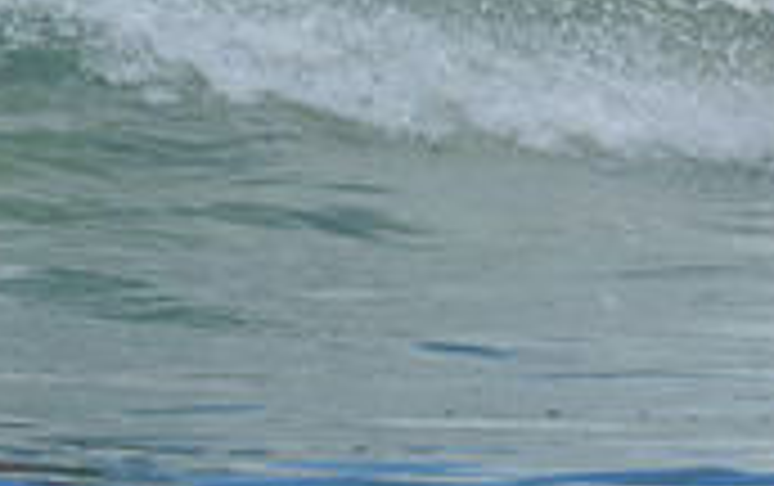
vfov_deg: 0.3
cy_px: -285
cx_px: -307
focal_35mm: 3779
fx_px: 79819
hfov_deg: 0.6
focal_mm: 800
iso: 180
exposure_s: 1/2000
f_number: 6.3
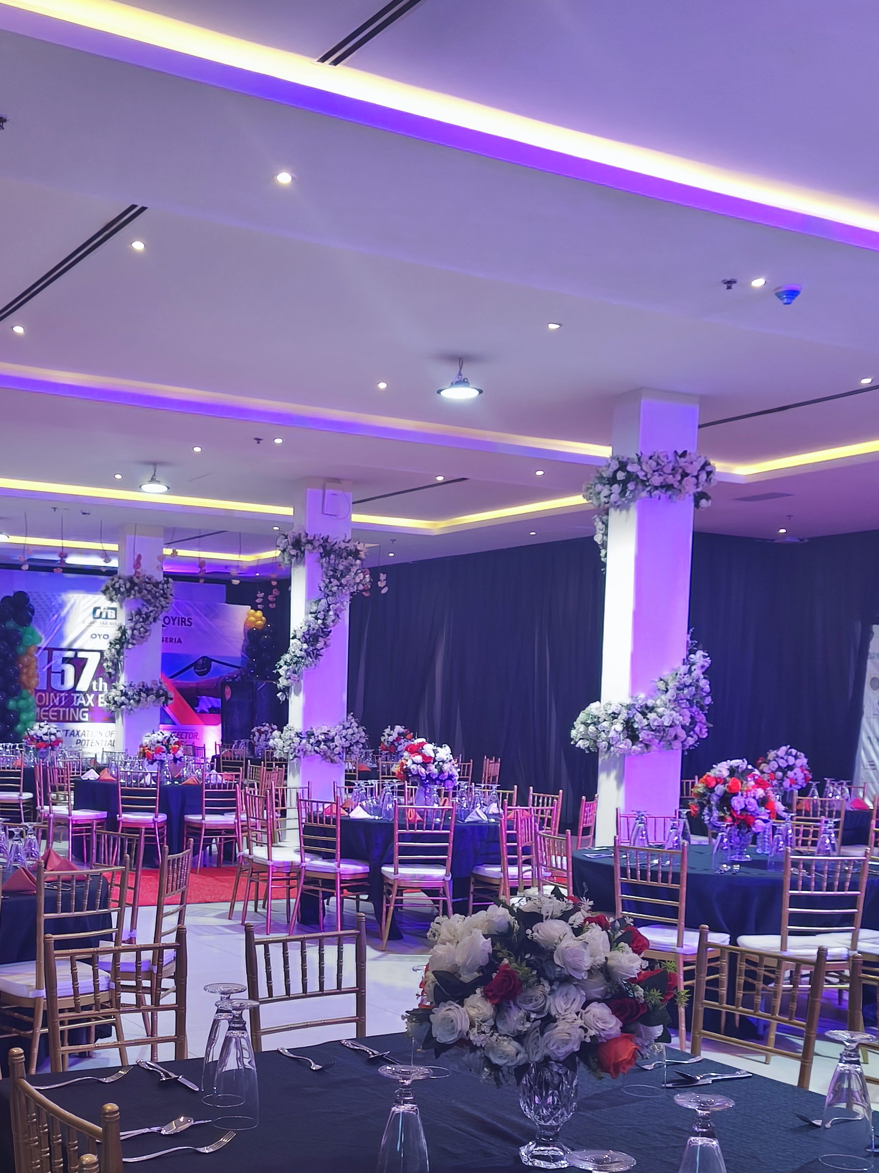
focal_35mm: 42
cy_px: 814
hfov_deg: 34.1
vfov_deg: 43.9
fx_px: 1422
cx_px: 303
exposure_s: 1/99.9
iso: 400
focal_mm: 5.35
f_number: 1.7
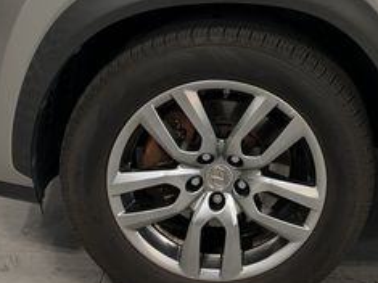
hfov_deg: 24.0
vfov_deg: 18.1
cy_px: -5
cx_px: 341
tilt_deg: -11.9
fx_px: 862
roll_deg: -1.9
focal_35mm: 79
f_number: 1.8
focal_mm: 6.93
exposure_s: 1/166
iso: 50
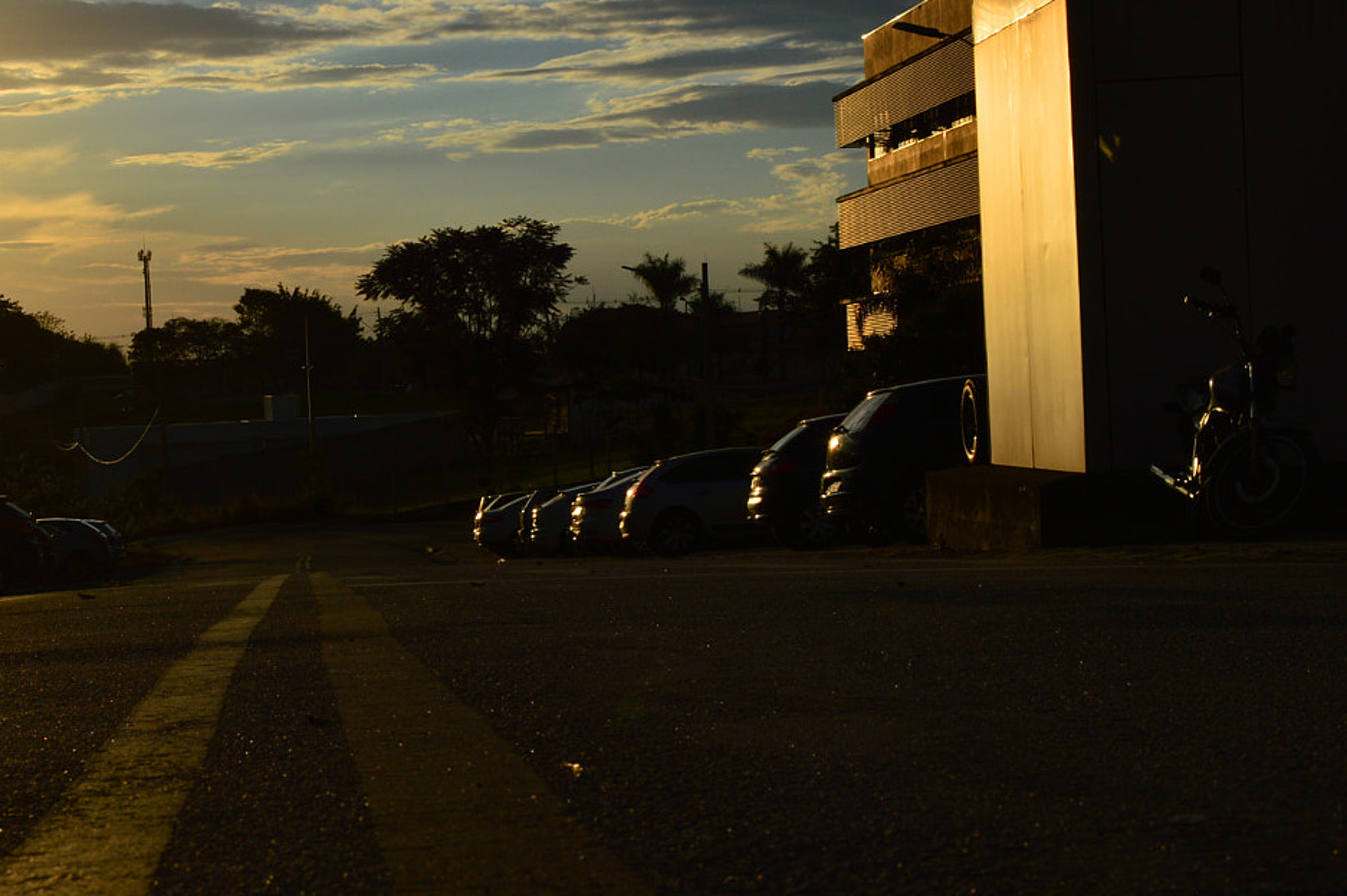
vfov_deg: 16.6
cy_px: 571
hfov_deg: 24.6
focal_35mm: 82
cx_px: 395
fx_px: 3065
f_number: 11
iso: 100
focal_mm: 32
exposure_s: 1/500
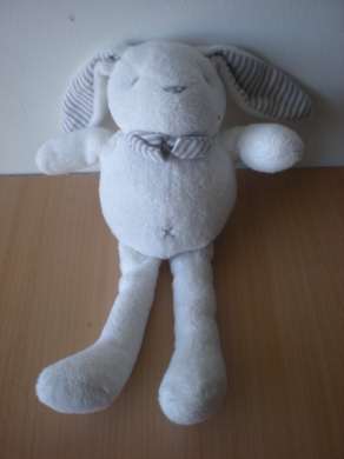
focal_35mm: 38
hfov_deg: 37.7
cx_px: 172
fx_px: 504
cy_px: 230
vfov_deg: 49.0
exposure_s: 1/60
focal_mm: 6.3
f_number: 3.1
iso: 75
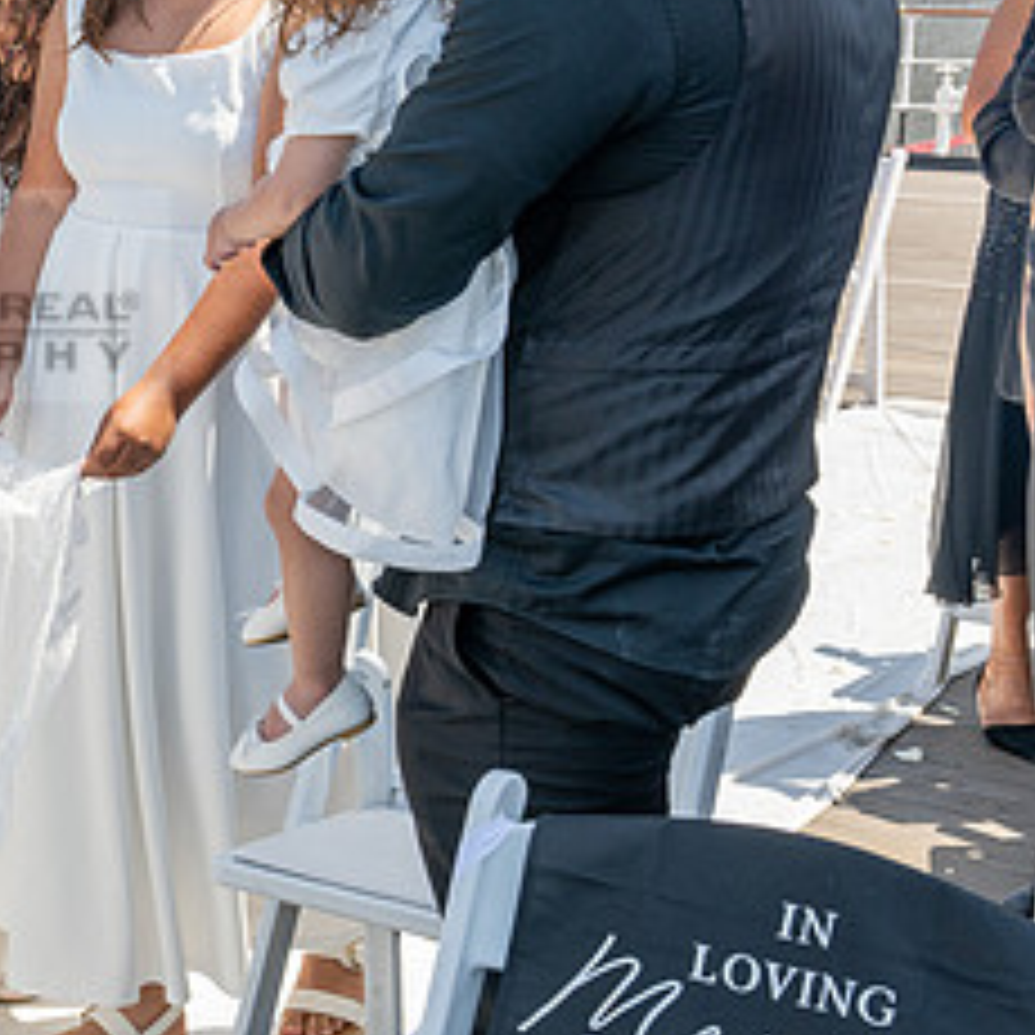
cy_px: 295
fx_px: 2537
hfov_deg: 21.4
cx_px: -212
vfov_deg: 22.9
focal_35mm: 75
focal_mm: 35
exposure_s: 1/200
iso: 200
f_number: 9
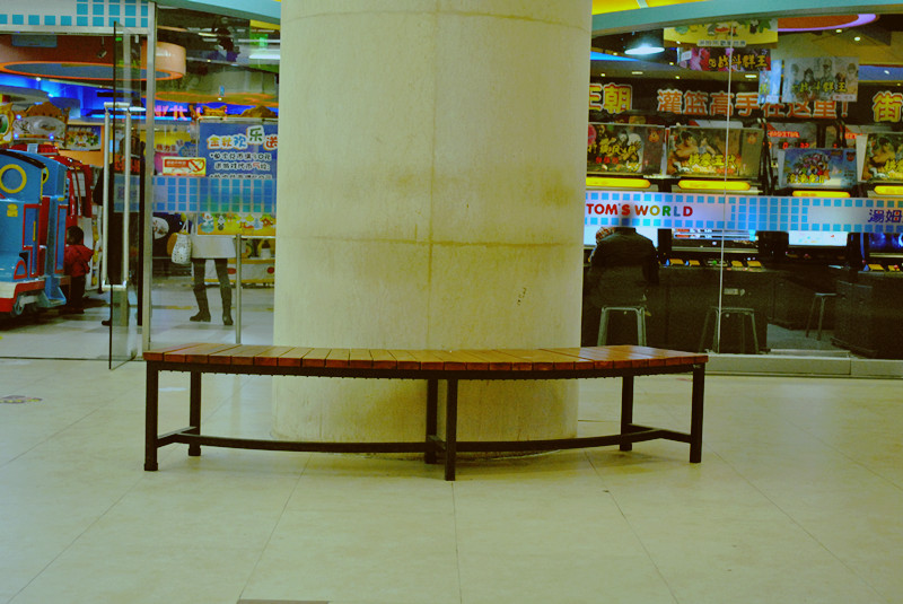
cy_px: 302
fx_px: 1431
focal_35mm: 57
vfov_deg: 23.8
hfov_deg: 35.0
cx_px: 452
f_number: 5
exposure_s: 1/30
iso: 1000
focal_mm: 38
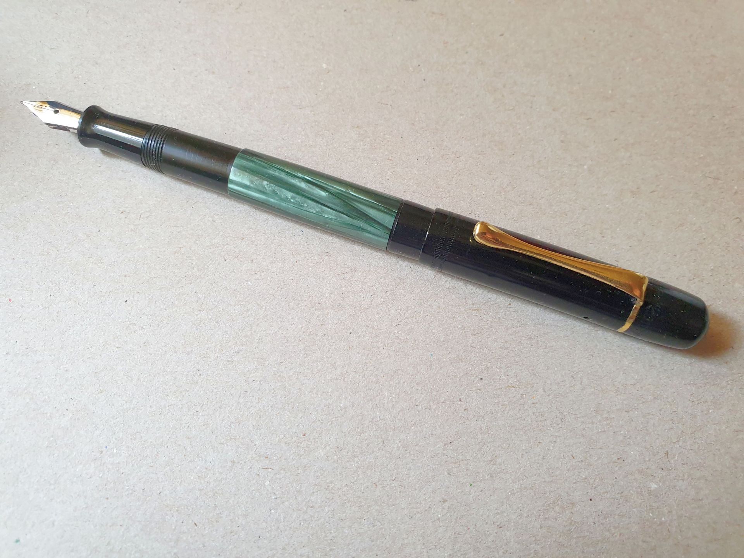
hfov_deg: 67.3
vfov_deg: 53.1
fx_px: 559
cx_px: 372
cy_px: 279
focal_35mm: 26
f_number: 2.4
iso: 250
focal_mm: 4.3
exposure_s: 1/35
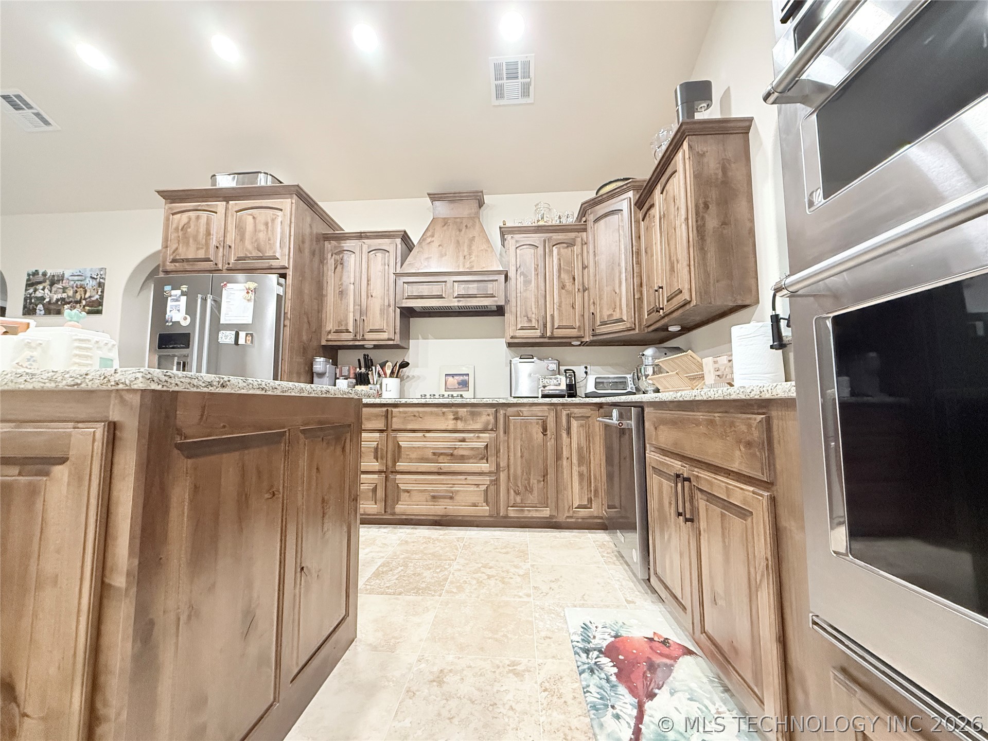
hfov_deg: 102.1
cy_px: 370
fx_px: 400
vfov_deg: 85.7
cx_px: 494
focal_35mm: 14
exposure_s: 1/60
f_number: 2.2
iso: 640
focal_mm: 2.22
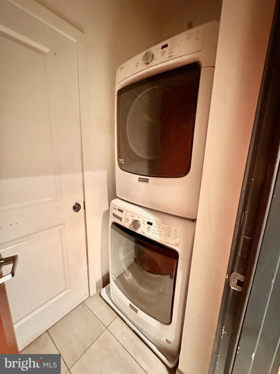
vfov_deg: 102.1
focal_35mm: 14
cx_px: 140
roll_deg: -2.5
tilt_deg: -13.7
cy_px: 187
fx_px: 151
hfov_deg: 85.7
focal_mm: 2.22
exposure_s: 1/40
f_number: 2.2
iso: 1250
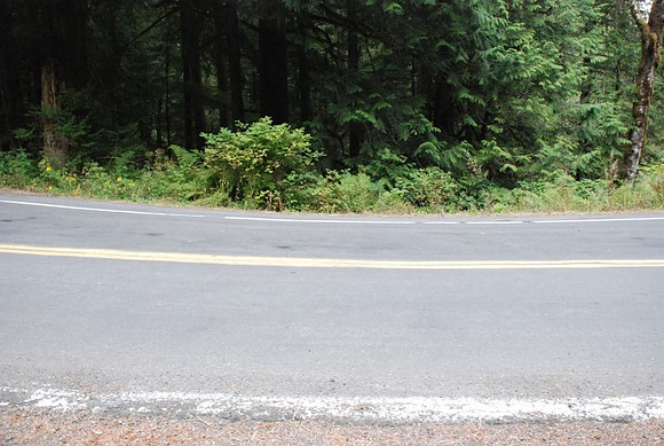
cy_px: 223
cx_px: 332
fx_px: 610
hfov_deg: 57.1
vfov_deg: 40.1
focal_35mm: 33
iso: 1600
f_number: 4
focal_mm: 22
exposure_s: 1/200
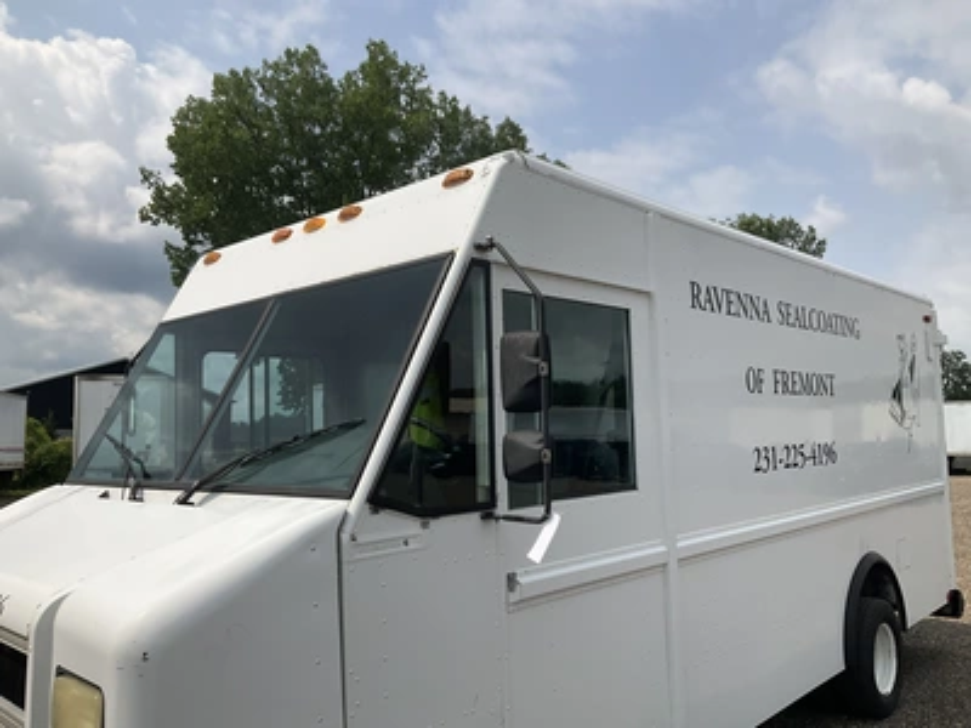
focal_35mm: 29
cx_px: 486
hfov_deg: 61.7
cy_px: 364
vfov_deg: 48.2
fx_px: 813
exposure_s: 1/2959
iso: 25
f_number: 1.8
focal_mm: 3
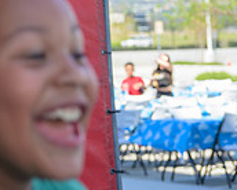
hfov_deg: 11.4
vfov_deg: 9.4
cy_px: -68
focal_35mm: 161
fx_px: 1131
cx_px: -146
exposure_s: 1/250
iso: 100
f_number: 4
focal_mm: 51
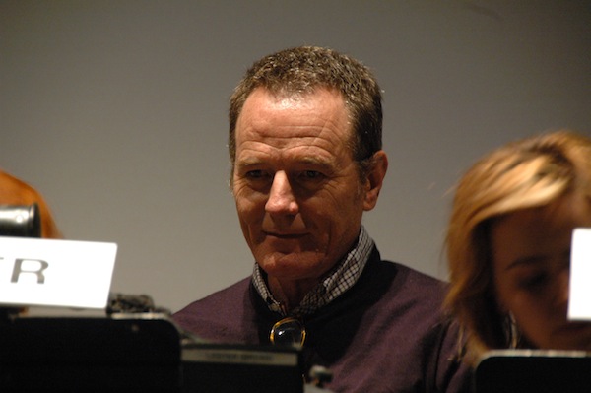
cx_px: 296
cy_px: 196
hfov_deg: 6.9
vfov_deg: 4.6
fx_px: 4921
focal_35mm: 300
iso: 1600
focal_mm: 200
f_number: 5.6
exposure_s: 1/25
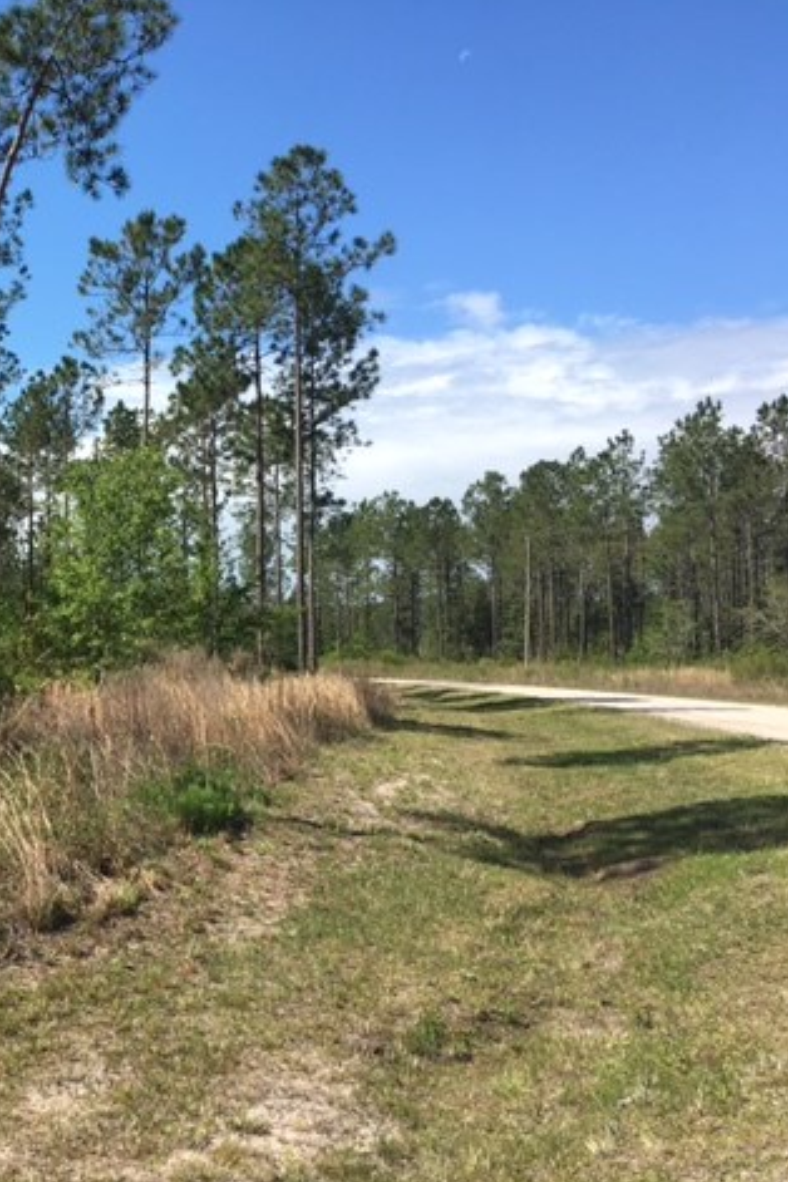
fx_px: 1346
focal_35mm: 41
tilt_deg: +4.6
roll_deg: -0.7
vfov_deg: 47.4
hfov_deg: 30.3
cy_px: 597
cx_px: -8
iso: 25
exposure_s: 1/1261
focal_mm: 4.15
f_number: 2.2
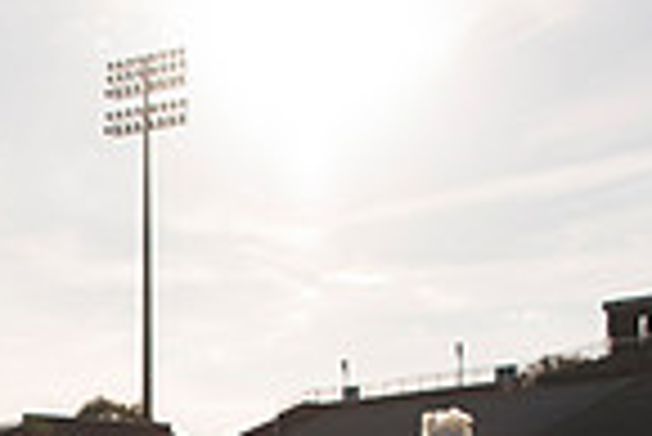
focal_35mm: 96
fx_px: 1740
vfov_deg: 13.1
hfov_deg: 20.0
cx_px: -121
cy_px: 739
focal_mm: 24
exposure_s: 1/3200
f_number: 5
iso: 320
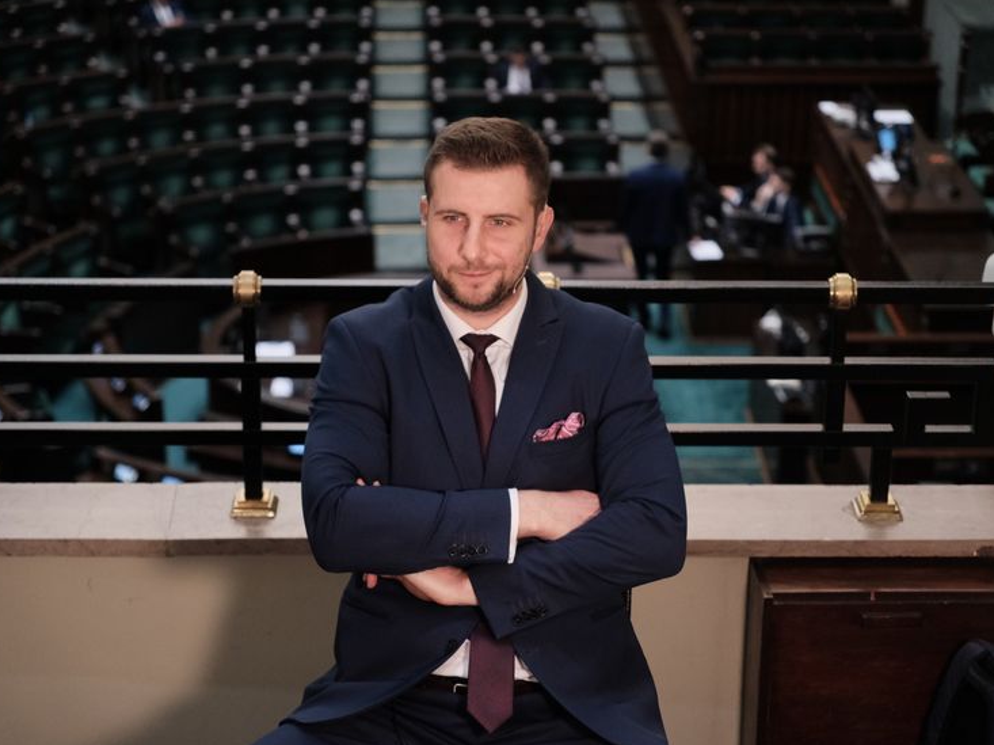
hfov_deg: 24.7
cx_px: 499
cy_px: 378
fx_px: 2267
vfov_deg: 18.6
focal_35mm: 79
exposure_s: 1/250
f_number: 2.8
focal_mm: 46.5
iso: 2000
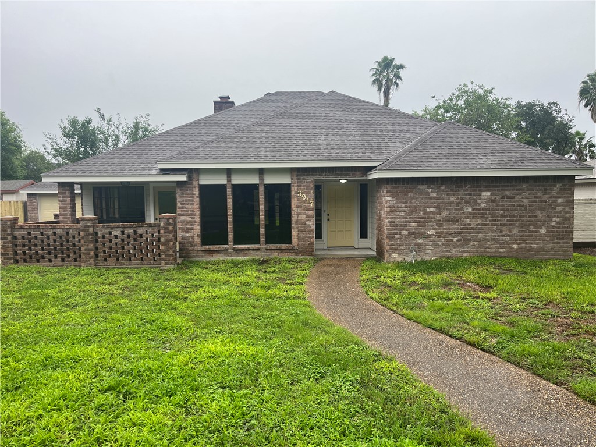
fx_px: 448
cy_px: 224
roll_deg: +0.5
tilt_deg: -4.7
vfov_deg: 53.1
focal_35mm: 26
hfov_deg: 67.3
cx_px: 298
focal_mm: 5.1
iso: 40
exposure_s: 1/239
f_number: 1.6
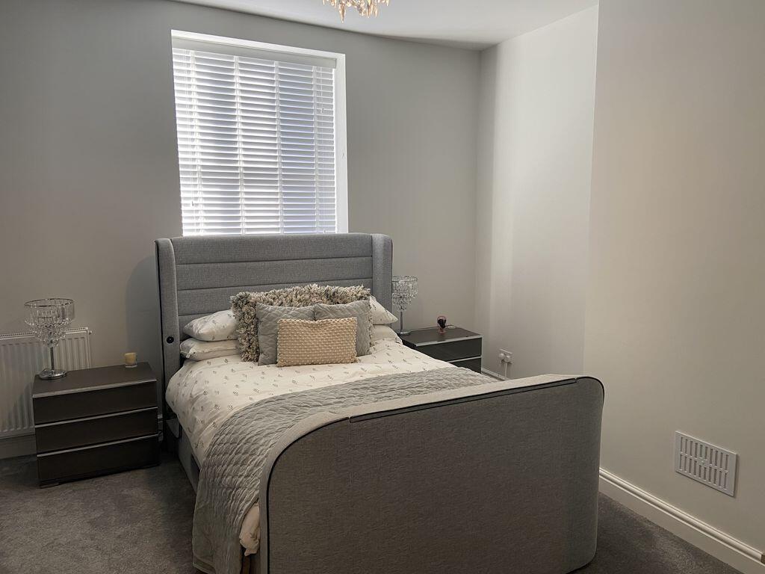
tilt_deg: -8.9
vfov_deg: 53.1
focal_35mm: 26
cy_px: 287
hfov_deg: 67.3
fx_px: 575
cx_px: 382
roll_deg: -0.1
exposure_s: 1/50
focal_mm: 4.25
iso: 64
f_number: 1.8
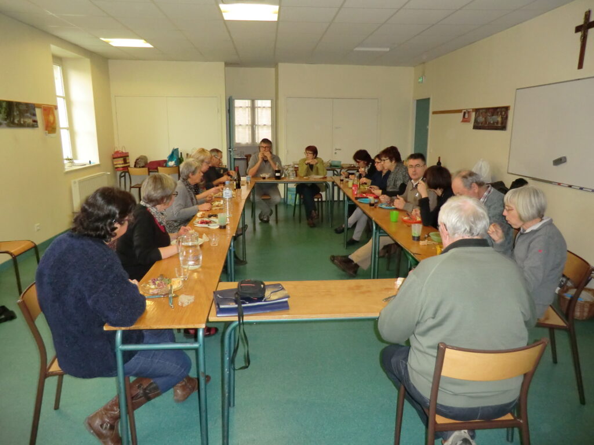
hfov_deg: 71.6
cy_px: 222
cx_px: 297
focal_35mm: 24
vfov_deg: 56.8
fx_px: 412
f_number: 3.2
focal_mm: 4.3
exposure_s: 1/60
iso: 400
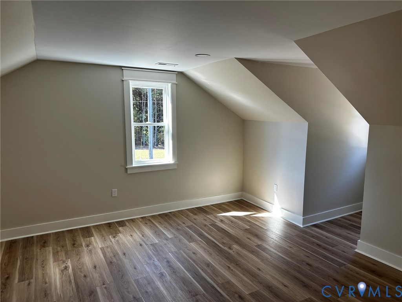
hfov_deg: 71.6
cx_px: 201
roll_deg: +0.2
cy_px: 151
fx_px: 279
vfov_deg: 56.8
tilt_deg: -8.0
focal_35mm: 24
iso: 80
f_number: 1.78
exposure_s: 1/120
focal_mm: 6.86
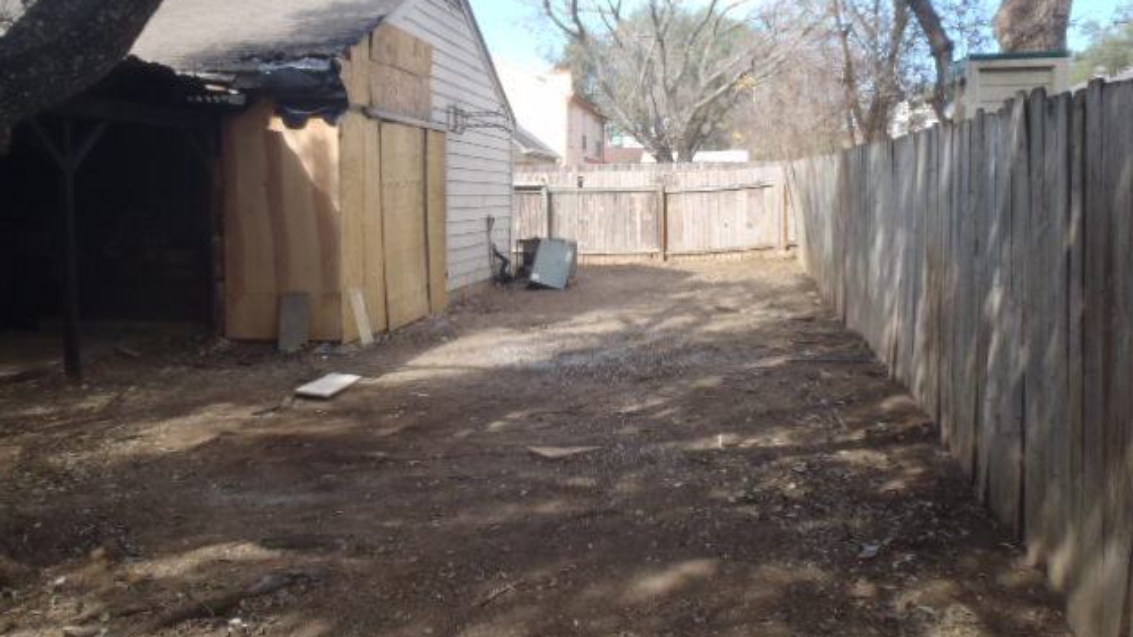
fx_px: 931
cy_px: 247
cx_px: 559
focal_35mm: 31
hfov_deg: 62.6
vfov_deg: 37.6
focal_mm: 5
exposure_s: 1/250
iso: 125
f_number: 3.9
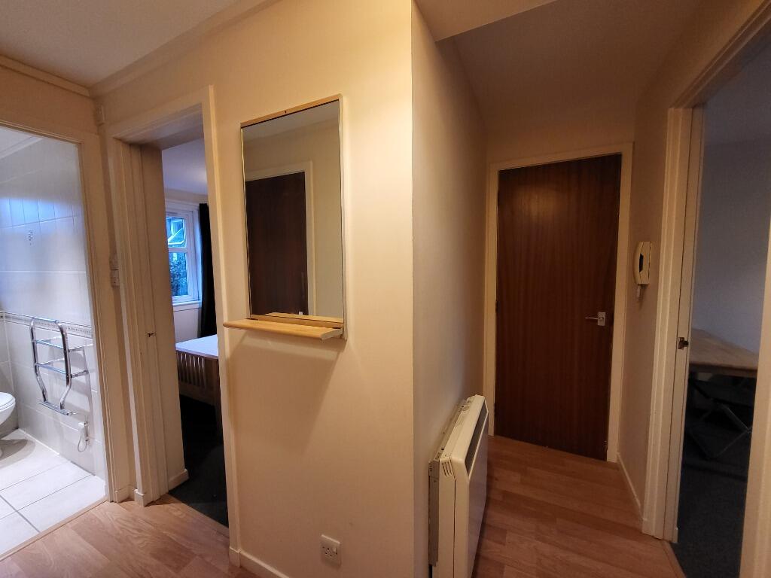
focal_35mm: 13
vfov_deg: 89.9
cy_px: 289
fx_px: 290
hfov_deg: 106.2
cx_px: 386
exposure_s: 1/33
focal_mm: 1.74
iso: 400
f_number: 2.2
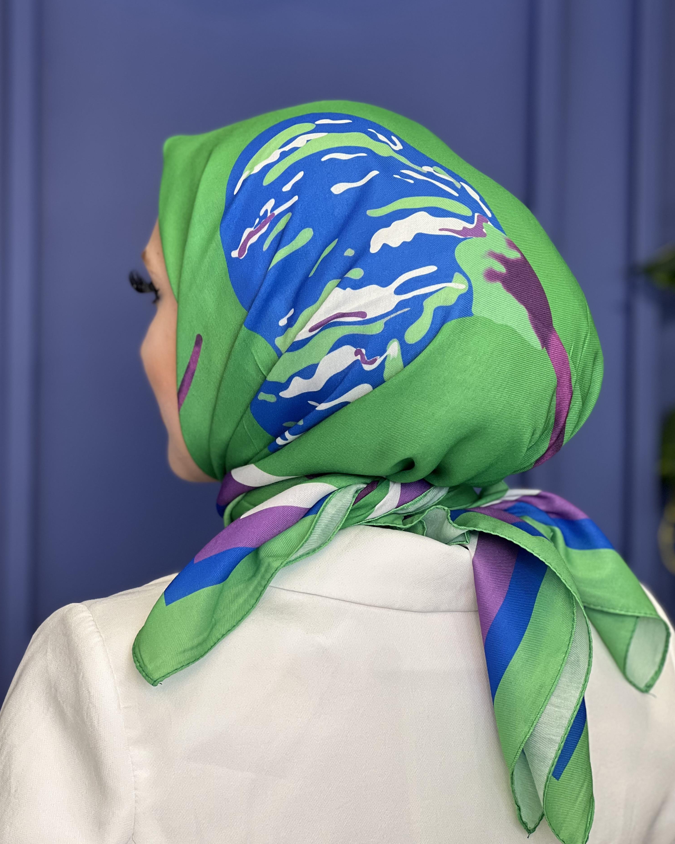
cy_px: 397
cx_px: 335
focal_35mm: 81
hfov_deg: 18.9
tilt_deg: -1.9
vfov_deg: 23.6
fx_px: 2023
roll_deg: -1.4
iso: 80
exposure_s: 1/100
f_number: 2.8
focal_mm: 9
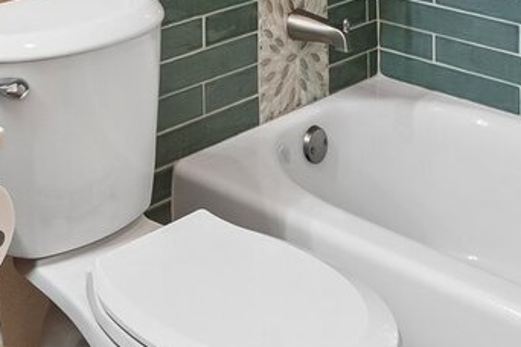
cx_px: 44
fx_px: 1027
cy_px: -330
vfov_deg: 15.6
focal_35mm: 71
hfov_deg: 27.4
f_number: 8
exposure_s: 1/20
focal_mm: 15
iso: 500
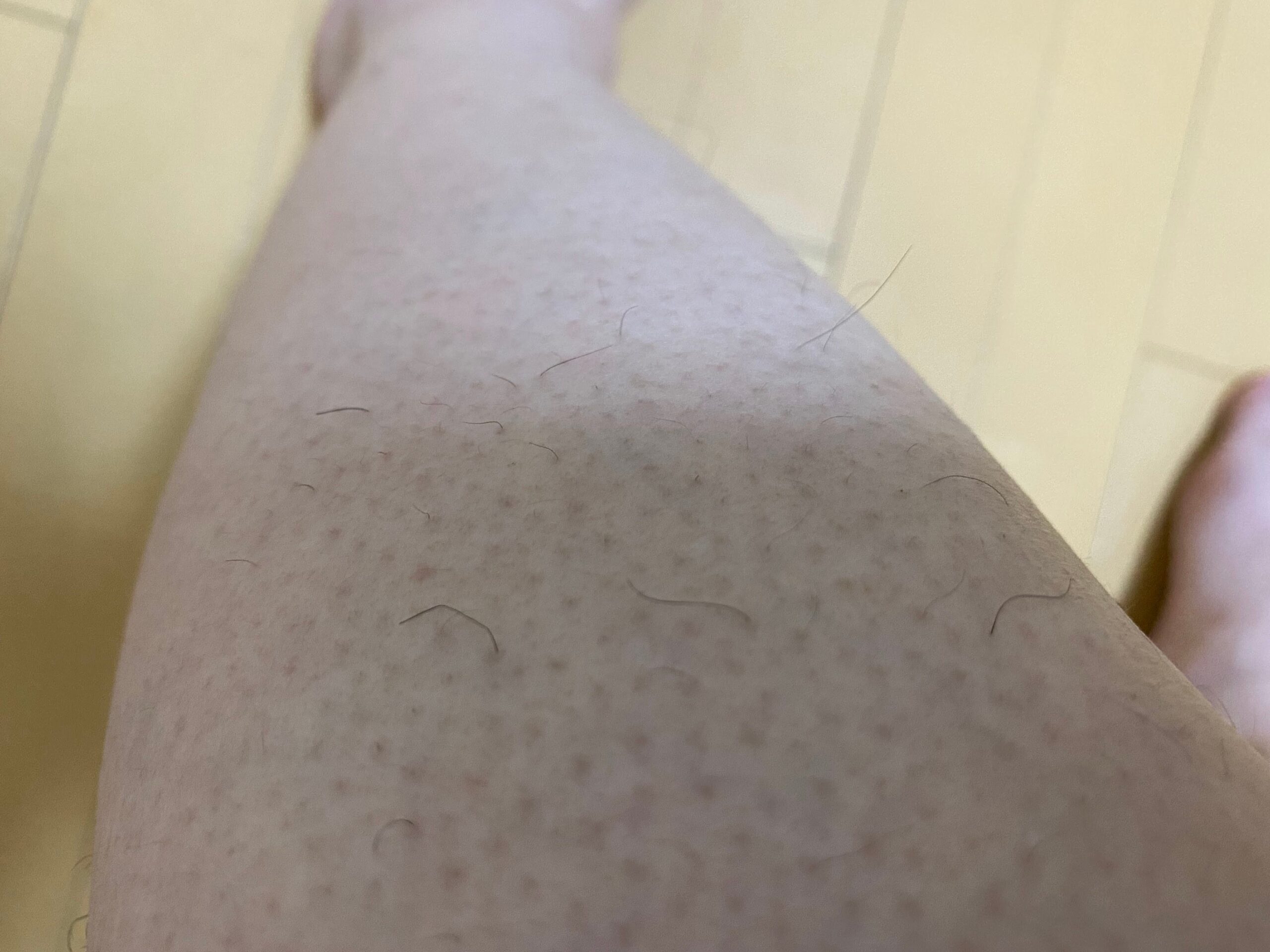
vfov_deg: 53.1
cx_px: 635
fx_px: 954
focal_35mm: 26
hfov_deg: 67.3
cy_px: 476
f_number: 1.8
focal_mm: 4.25
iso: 400
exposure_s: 1/50
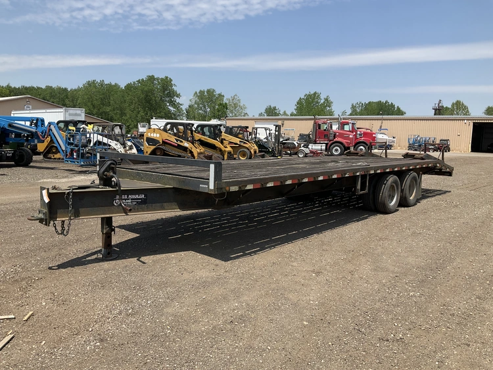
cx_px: 246
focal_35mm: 29
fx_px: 413
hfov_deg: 61.6
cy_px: 185
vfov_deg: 48.3
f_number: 1.8
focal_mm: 3
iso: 25
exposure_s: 1/1984
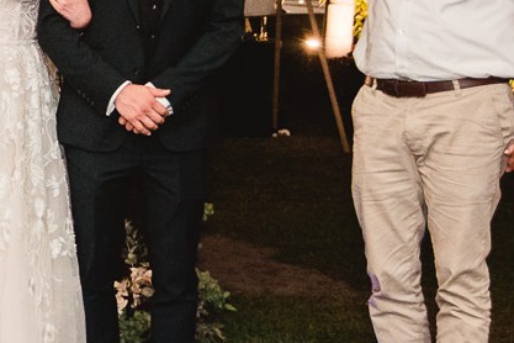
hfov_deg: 17.4
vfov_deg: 12.6
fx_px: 1542
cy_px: 89
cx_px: -211
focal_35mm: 108
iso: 1250
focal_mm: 22
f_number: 3.2
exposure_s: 1/125
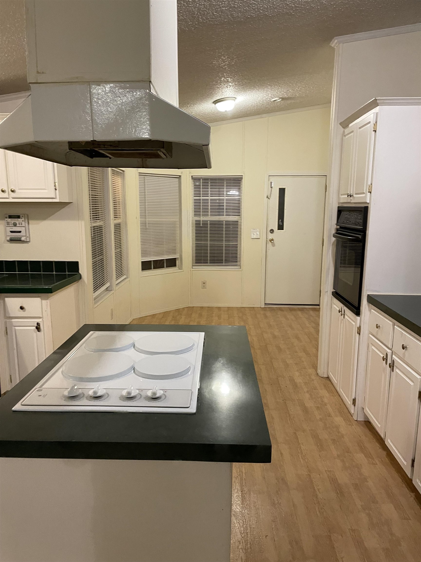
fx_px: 422
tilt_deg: -7.9
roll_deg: +1.5
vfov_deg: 67.3
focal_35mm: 26
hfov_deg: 53.1
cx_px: 210
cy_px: 281
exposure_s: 1/60
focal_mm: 4.2
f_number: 1.6
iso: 320
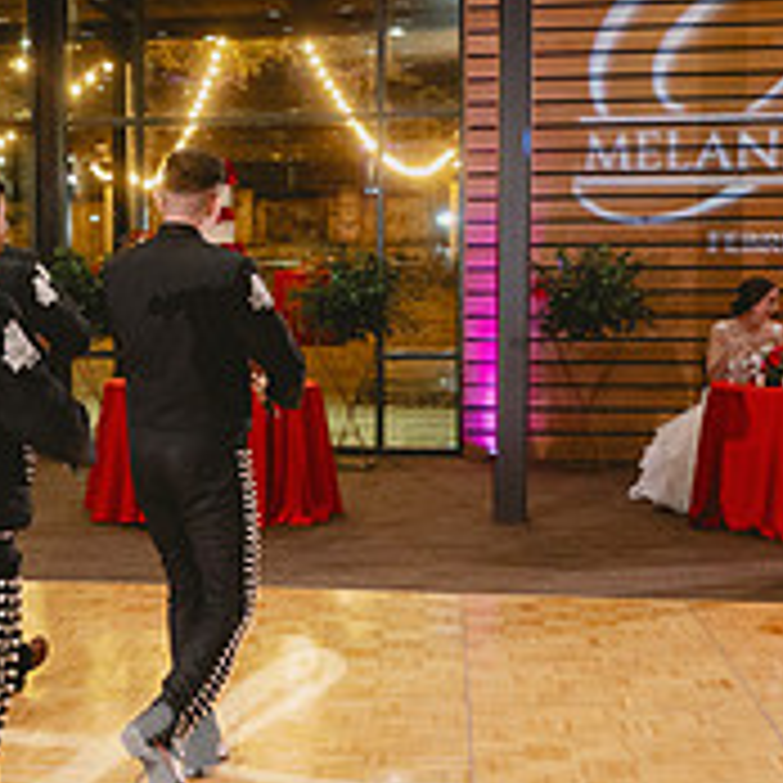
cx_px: 86
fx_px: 1740
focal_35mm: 68
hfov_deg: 24.7
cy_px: 396
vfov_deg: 25.4
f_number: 2.8
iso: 1600
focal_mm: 24
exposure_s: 1/160
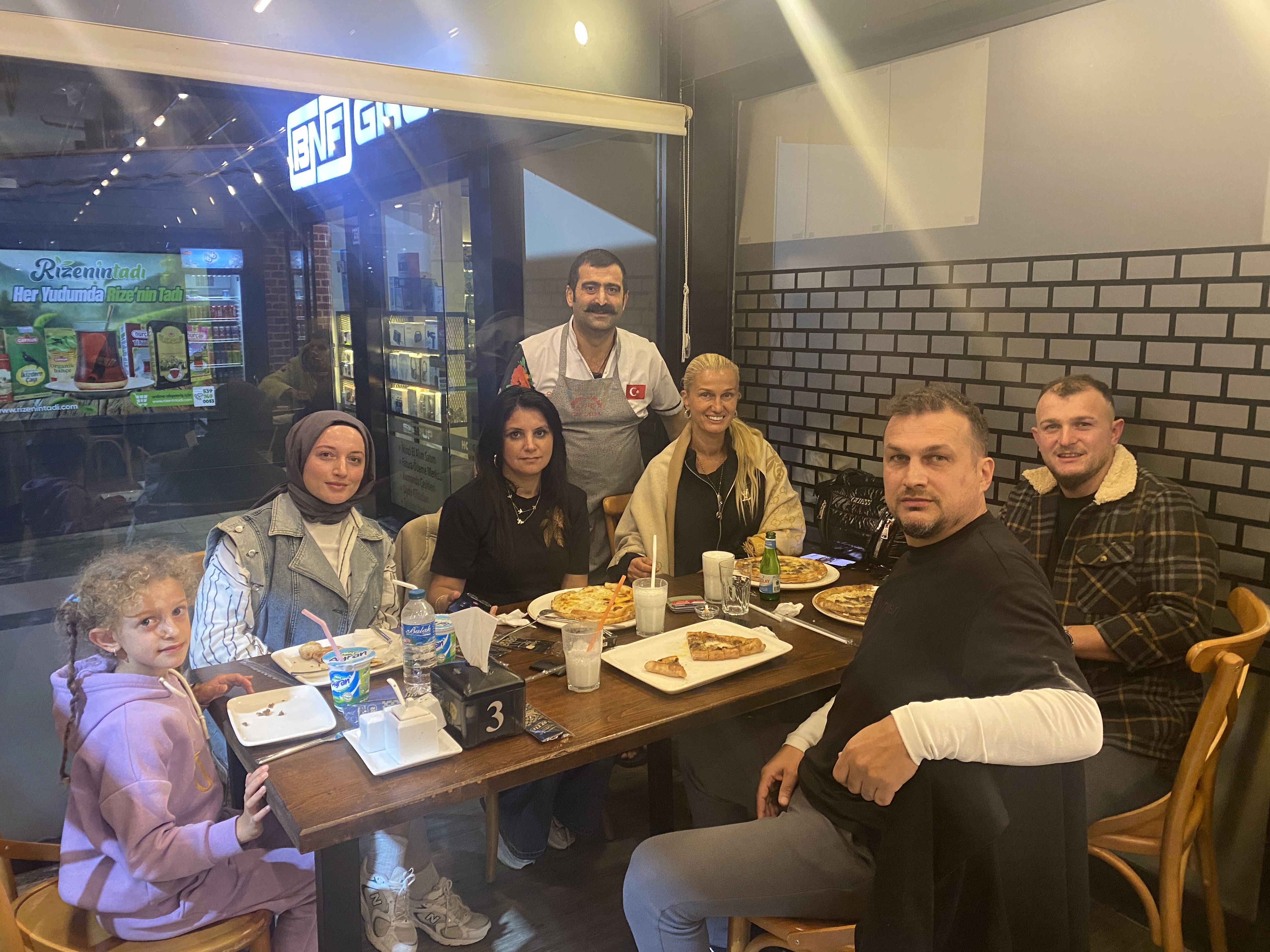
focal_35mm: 26
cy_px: 476
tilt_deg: -10.3
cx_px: 635
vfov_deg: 53.1
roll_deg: -0.3
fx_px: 954
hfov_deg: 67.3
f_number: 1.8
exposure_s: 1/33
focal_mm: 4.25
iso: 320
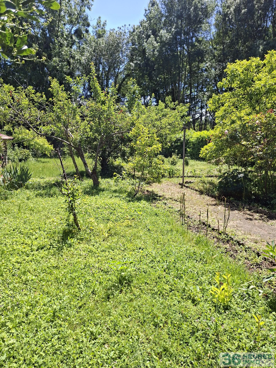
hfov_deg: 58.9
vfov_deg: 73.9
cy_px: 184
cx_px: 138
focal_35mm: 23
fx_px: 245
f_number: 1.8
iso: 50
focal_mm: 5.54
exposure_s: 1/763
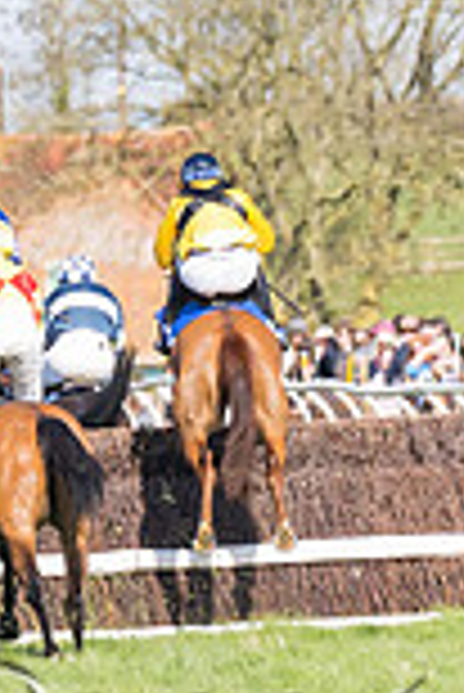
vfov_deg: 1.6
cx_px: 125
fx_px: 25384
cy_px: 446
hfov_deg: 1.0
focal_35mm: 1316
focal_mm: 200
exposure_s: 1/2500
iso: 400
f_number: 4
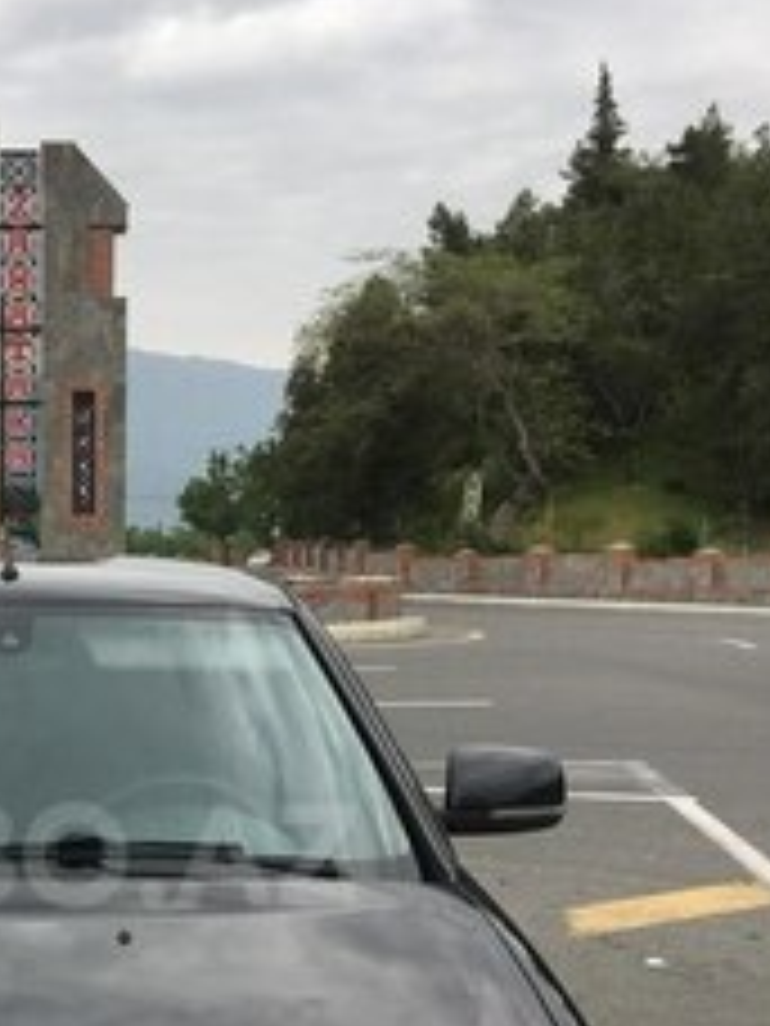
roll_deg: +0.5
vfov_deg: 29.8
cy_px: 855
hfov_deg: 22.4
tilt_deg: -7.4
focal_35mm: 63
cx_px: 9
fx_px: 1869
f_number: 2.2
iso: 25
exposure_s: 1/407
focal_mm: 4.15
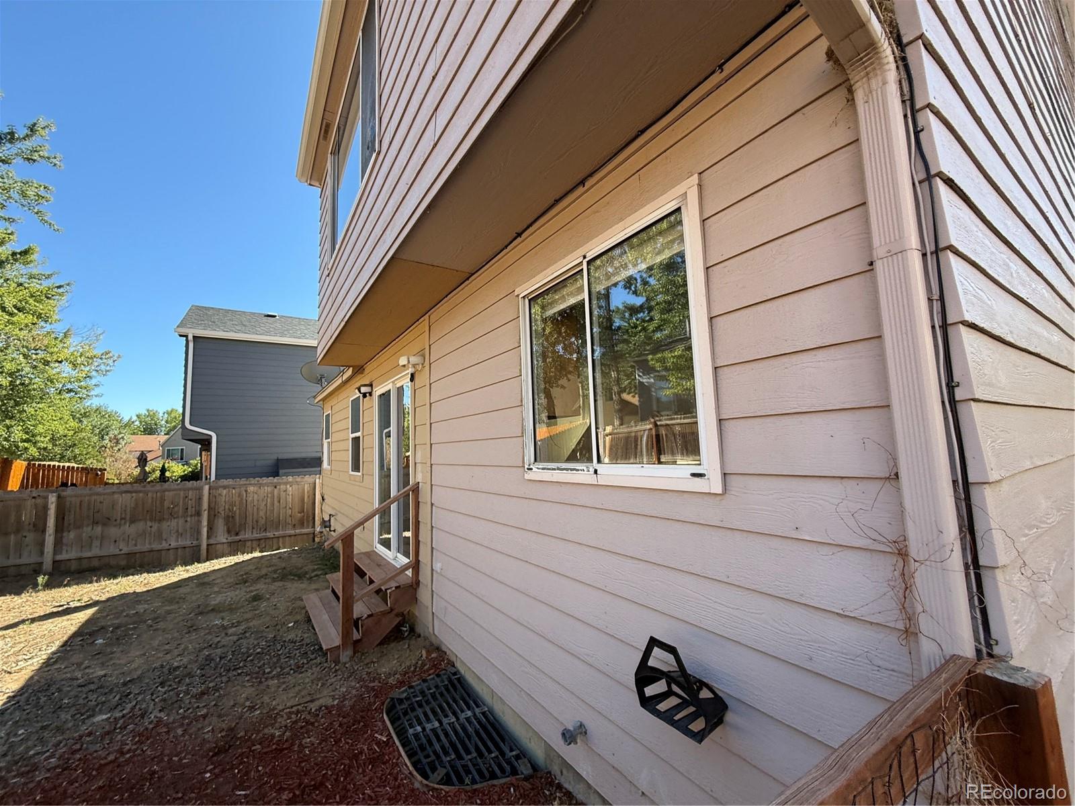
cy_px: 403
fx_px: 435
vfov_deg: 85.7
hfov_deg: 102.1
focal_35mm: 14
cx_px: 538
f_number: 2.2
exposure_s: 1/451
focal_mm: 2.22
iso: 64
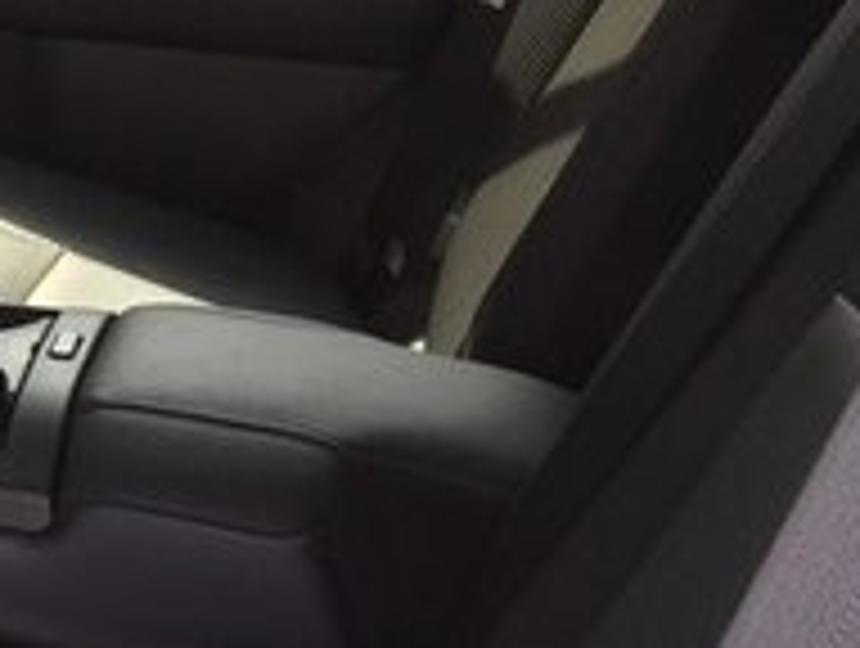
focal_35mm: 100
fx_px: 2489
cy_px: 88
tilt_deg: -17.5
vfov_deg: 14.7
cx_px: -518
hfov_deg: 17.2
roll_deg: -1.6
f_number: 2.2
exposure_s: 1/100
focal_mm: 4.15
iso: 50
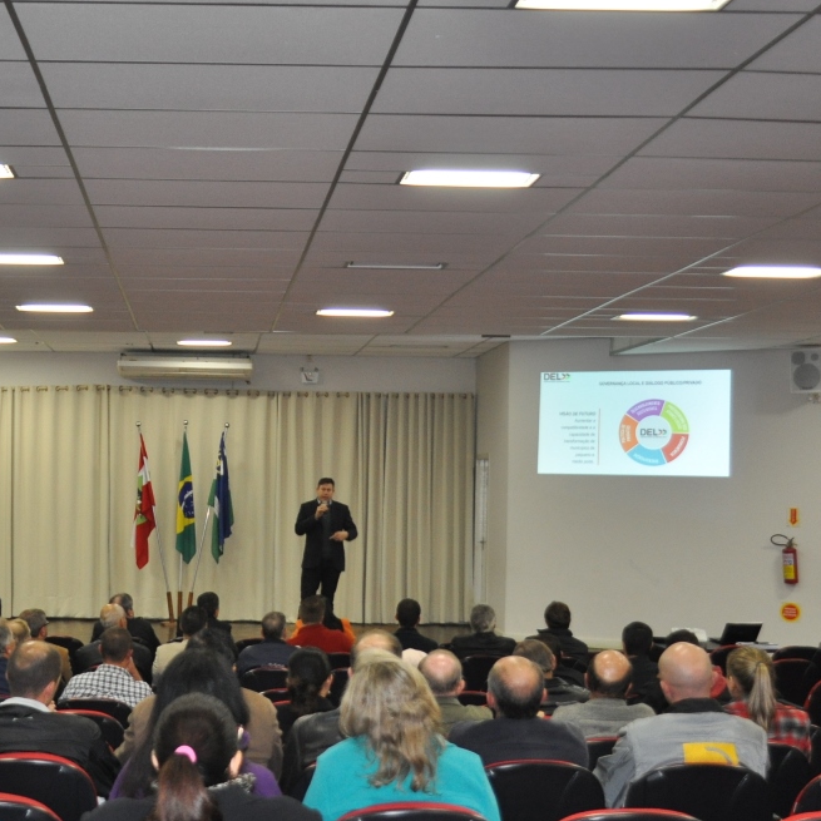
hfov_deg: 30.7
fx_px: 1476
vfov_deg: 31.0
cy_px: 514
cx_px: 223
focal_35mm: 55
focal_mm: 22
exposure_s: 1/60
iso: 800
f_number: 3.8
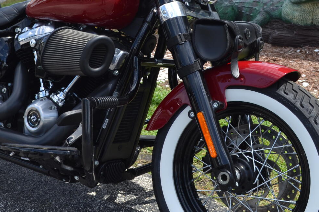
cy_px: 50
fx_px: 594
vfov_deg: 20.1
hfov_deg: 29.9
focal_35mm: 67
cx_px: 109
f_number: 7.1
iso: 100
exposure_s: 1/200
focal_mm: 22
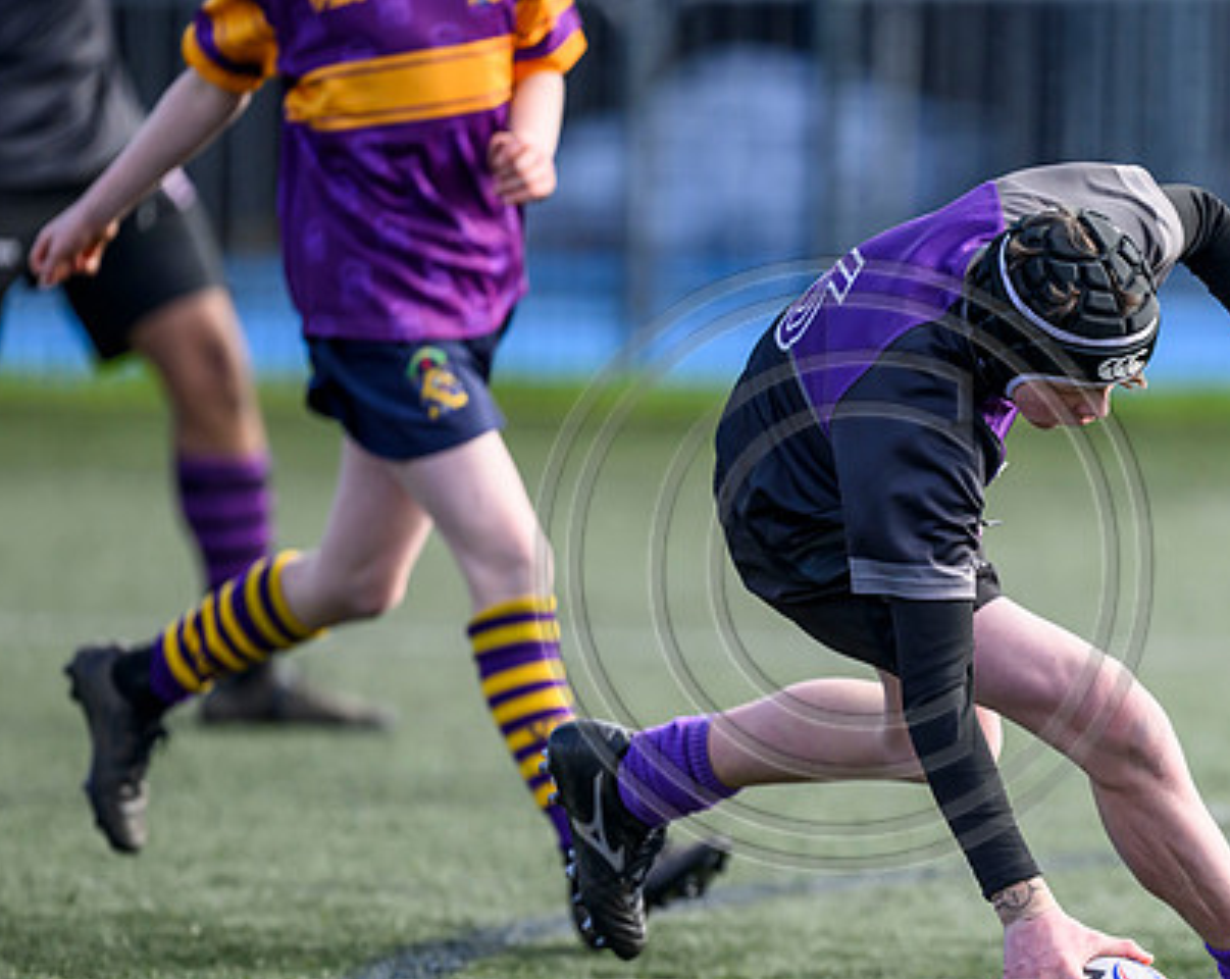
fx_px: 23653
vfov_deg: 2.4
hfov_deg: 3.0
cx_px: 1034
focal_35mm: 651
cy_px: 569
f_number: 3.2
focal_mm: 400
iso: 500
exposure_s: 1/3200
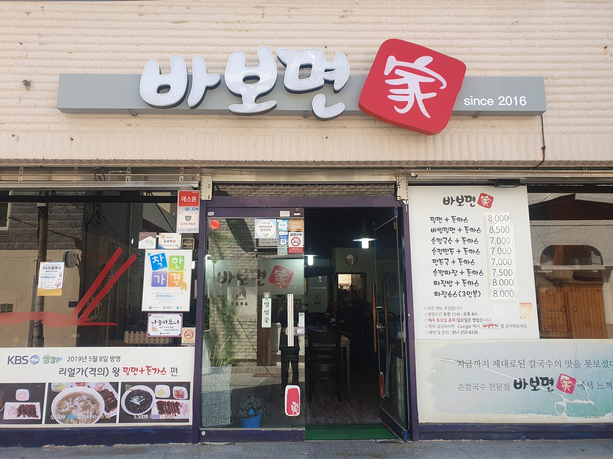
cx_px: 306
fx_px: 460
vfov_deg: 53.1
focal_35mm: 26
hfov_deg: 67.3
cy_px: 230
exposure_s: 1/303
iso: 50
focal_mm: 4.32
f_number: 2.4
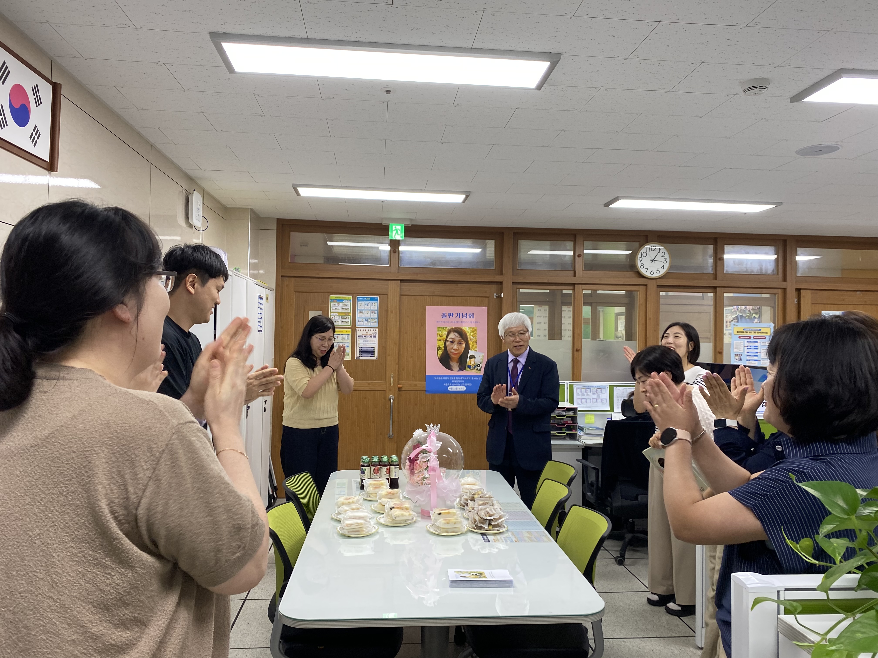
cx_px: 439
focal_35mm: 26
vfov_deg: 53.1
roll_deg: -0.8
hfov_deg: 67.3
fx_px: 659
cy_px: 329
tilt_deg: +1.0
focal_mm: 4.25
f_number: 1.8
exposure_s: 1/120
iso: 125
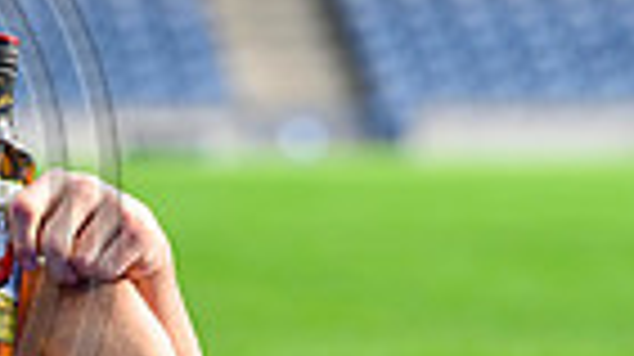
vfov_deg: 1.9
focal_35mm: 626
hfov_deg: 3.4
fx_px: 10514
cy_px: 201
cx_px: -346
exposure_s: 1/200
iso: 200
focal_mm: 145
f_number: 4
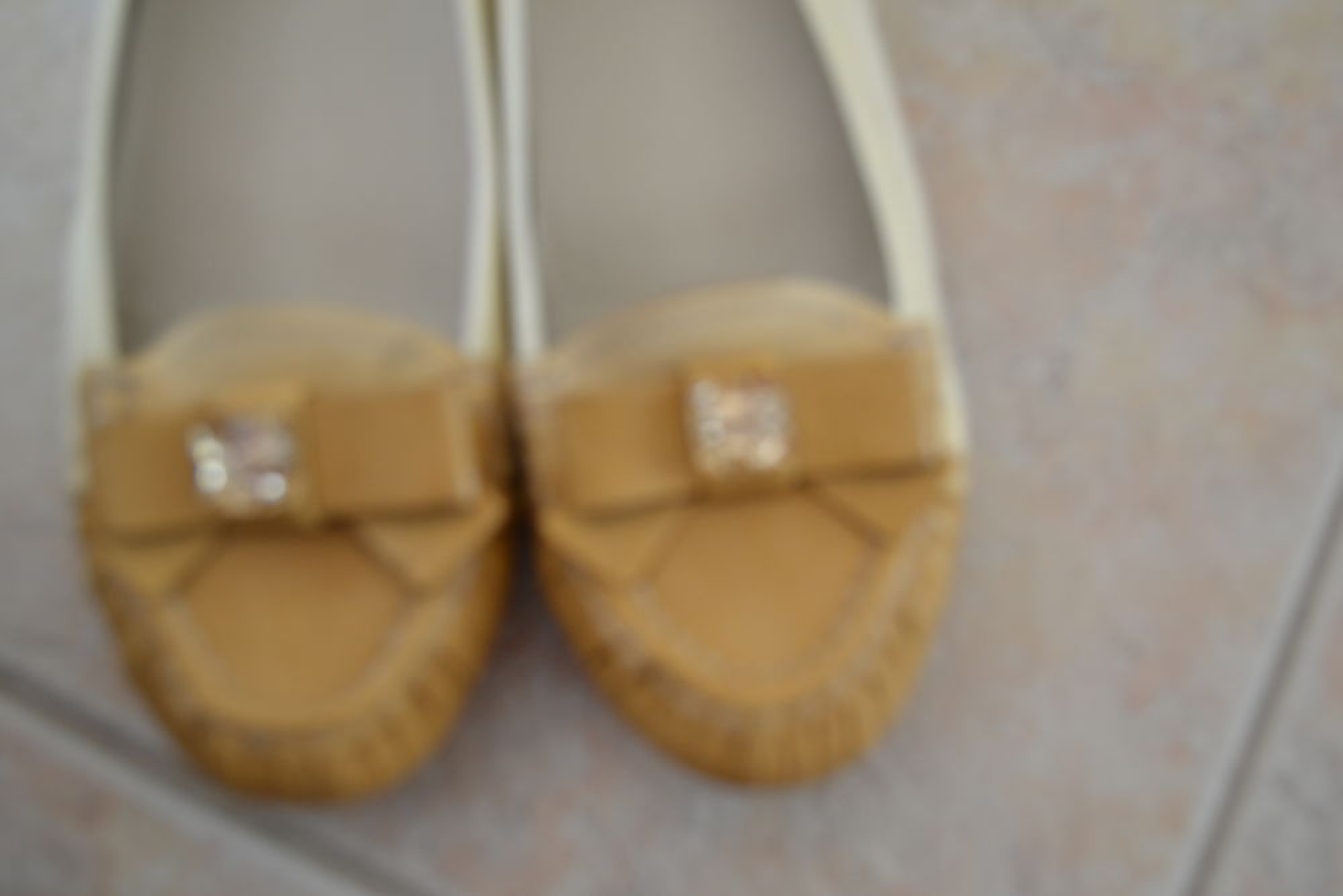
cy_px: 448
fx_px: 1287
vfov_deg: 38.4
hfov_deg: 55.1
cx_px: 672
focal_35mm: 34
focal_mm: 23
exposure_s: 1/60
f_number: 3.8
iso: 450
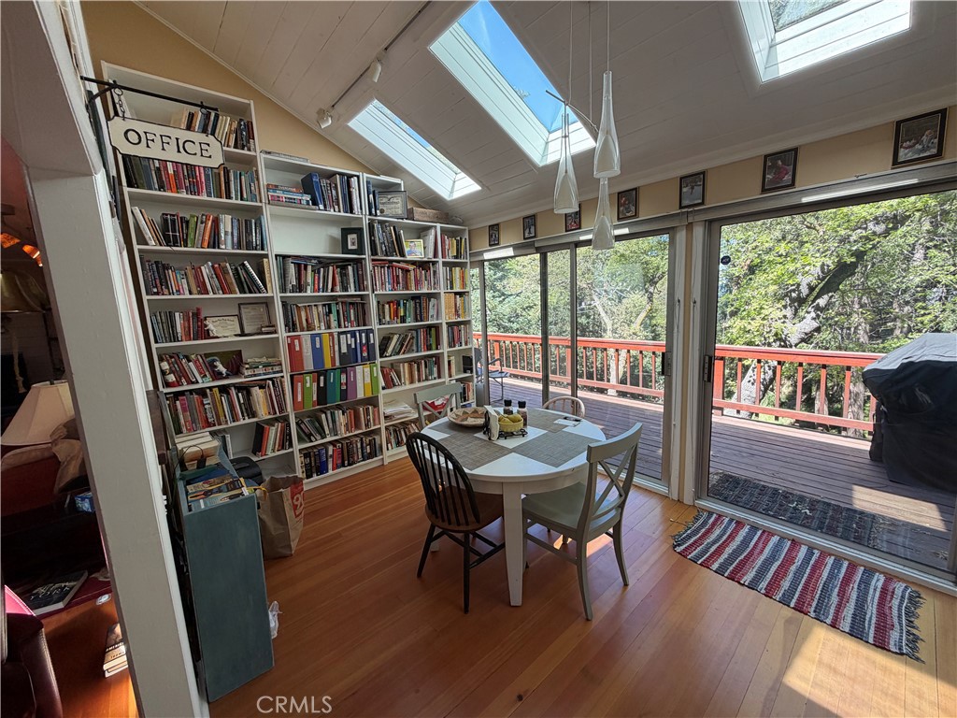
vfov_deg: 85.7
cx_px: 478
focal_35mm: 14
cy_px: 359
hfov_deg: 102.1
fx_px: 387
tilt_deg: -8.3
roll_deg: +2.9
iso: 64
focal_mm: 2.22
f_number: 2.2
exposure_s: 1/121
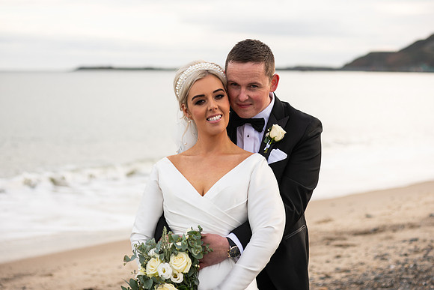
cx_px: 217
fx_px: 965
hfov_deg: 25.4
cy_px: 145
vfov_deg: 17.1
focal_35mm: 80
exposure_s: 1/200
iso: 80
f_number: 3.5
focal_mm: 80
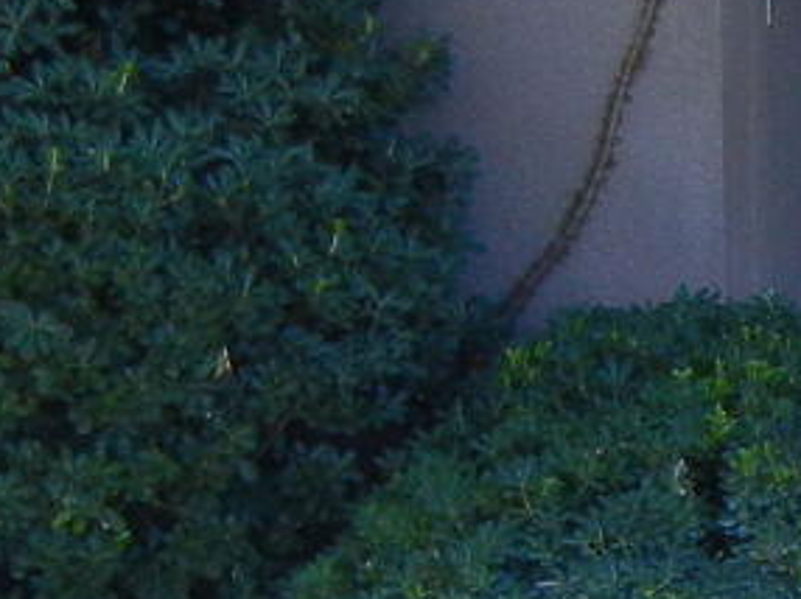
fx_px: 4971
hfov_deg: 8.7
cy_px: 453
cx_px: 1596
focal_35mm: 215
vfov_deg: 6.9
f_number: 3.5
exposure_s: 1/178
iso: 160
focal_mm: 5.4
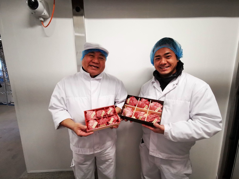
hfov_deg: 94.5
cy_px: 90
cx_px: 120
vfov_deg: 78.1
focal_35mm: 16
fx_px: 110
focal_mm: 2.35
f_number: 2.2
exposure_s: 1/33.3
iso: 320
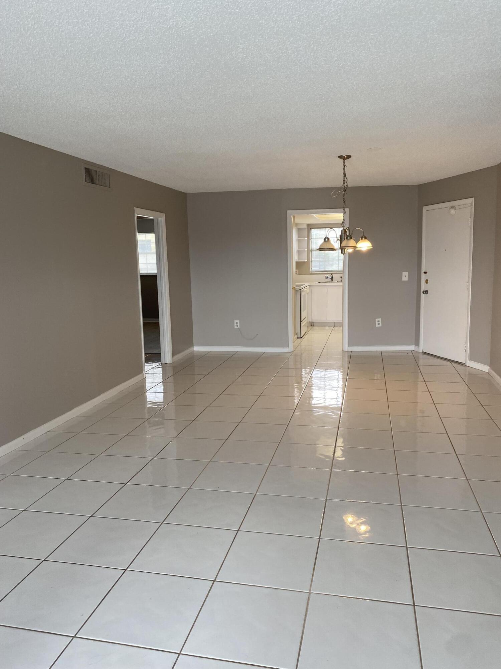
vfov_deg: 67.3
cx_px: 250
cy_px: 334
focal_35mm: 26
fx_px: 502
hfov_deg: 53.1
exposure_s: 1/120
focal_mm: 4.25
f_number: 1.8
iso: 100
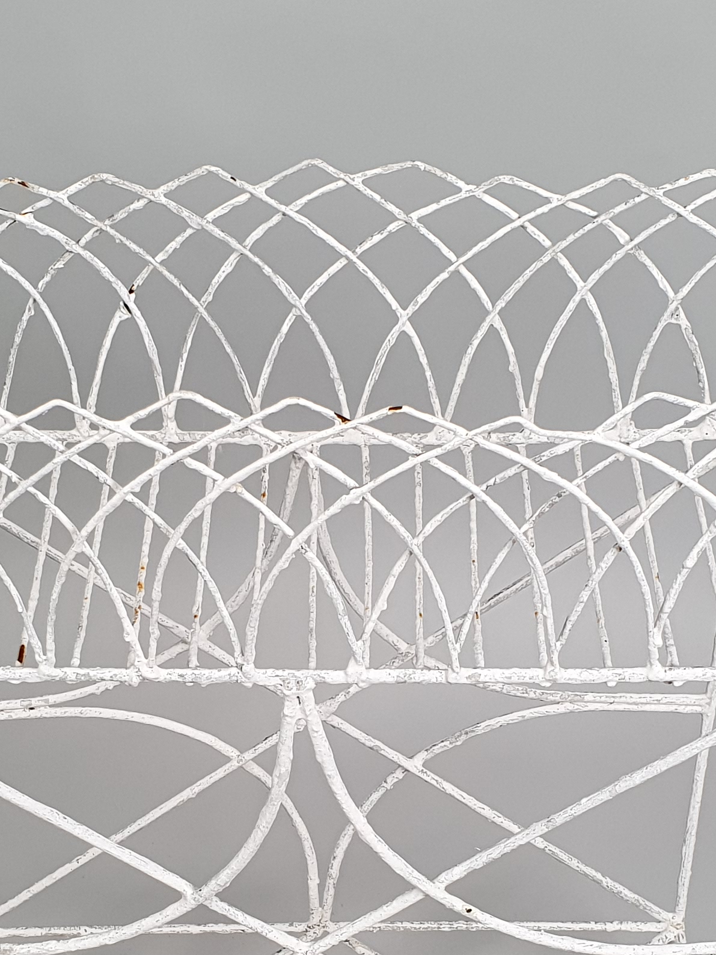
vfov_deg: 28.9
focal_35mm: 66
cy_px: 715
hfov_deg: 22.2
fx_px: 1820
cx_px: 289
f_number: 2.4
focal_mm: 4.32
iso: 100
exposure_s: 1/100
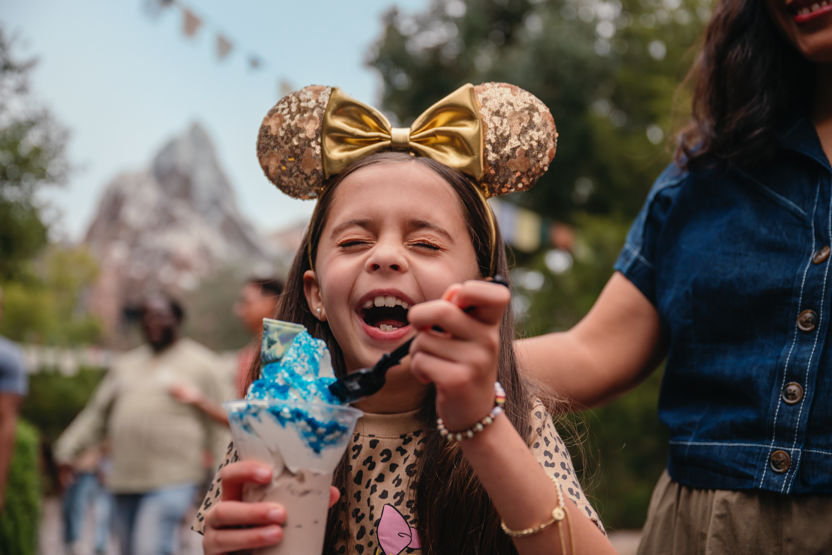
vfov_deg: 30.5
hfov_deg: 44.5
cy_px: 278
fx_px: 1017
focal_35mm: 44
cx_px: 416
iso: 320
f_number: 3.2
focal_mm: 44
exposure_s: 1/400
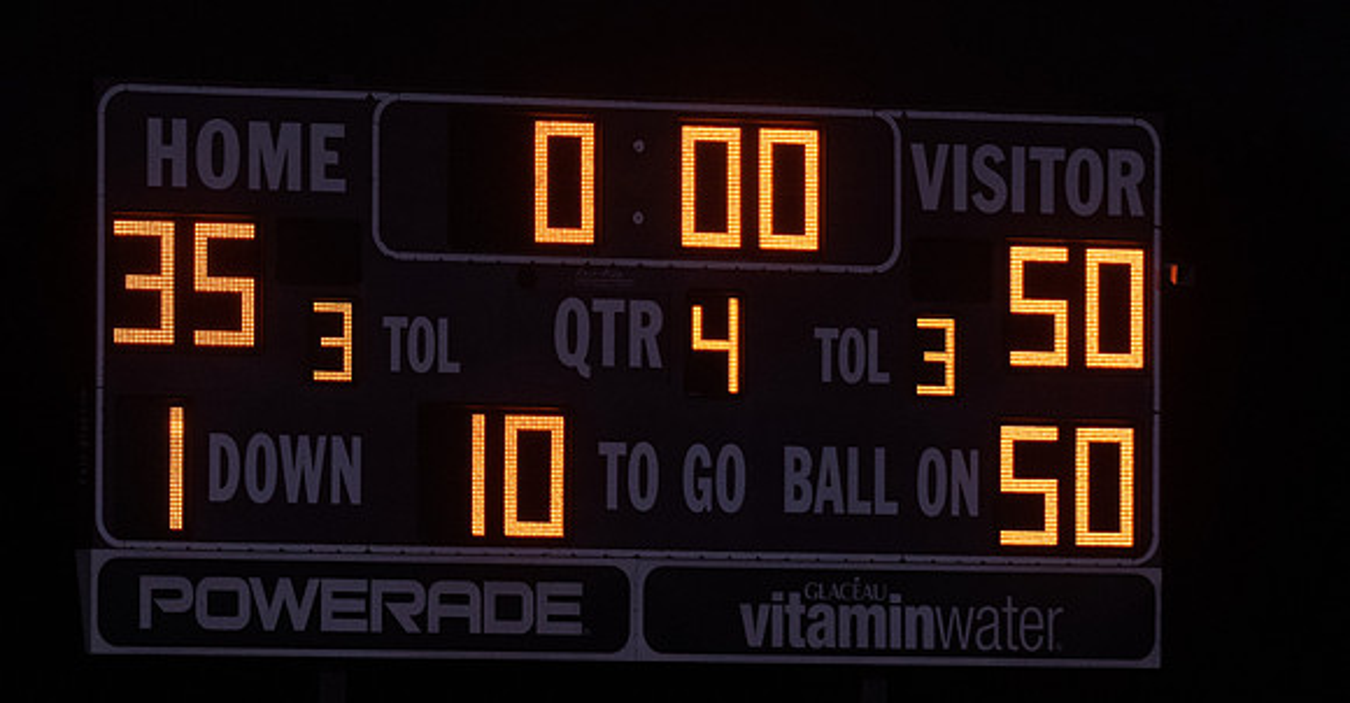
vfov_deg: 2.4
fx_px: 16670
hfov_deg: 4.6
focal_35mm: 474
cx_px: 687
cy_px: 327
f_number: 2.8
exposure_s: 1/320
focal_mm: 200
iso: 2000
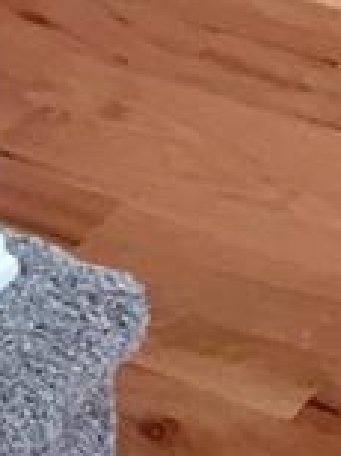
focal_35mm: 226
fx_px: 2977
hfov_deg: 6.5
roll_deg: +1.9
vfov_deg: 7.0
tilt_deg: -7.4
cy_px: -1258
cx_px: 442
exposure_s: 1/40
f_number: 2.2
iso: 32
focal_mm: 4.15
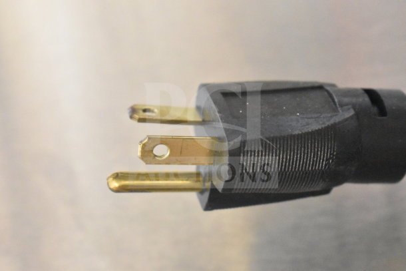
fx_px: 931
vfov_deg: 16.6
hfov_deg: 24.6
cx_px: 203
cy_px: 136
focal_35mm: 82
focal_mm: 55
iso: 14400
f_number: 5.6
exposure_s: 1/100
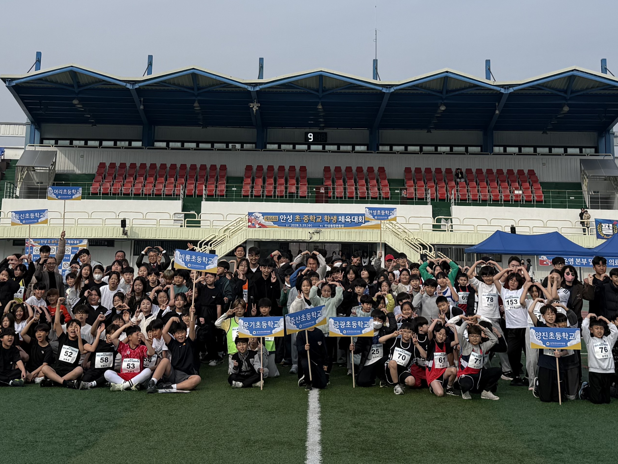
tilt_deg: +11.5
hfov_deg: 71.6
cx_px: 309
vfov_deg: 56.8
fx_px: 428
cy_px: 232
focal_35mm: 24
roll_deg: -1.5
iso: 80
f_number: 1.78
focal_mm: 6.76
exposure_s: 1/10000
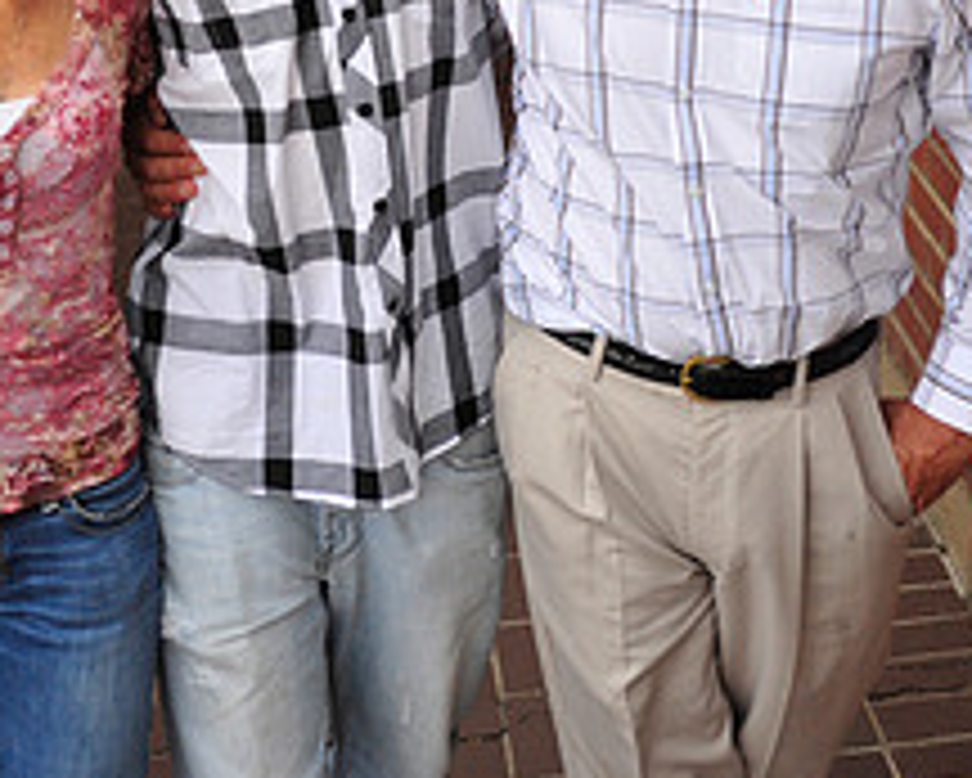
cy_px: -85
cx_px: 340
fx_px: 2475
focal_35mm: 86
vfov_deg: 17.3
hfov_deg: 22.1
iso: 1600
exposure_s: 1/400
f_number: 4.5
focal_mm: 44
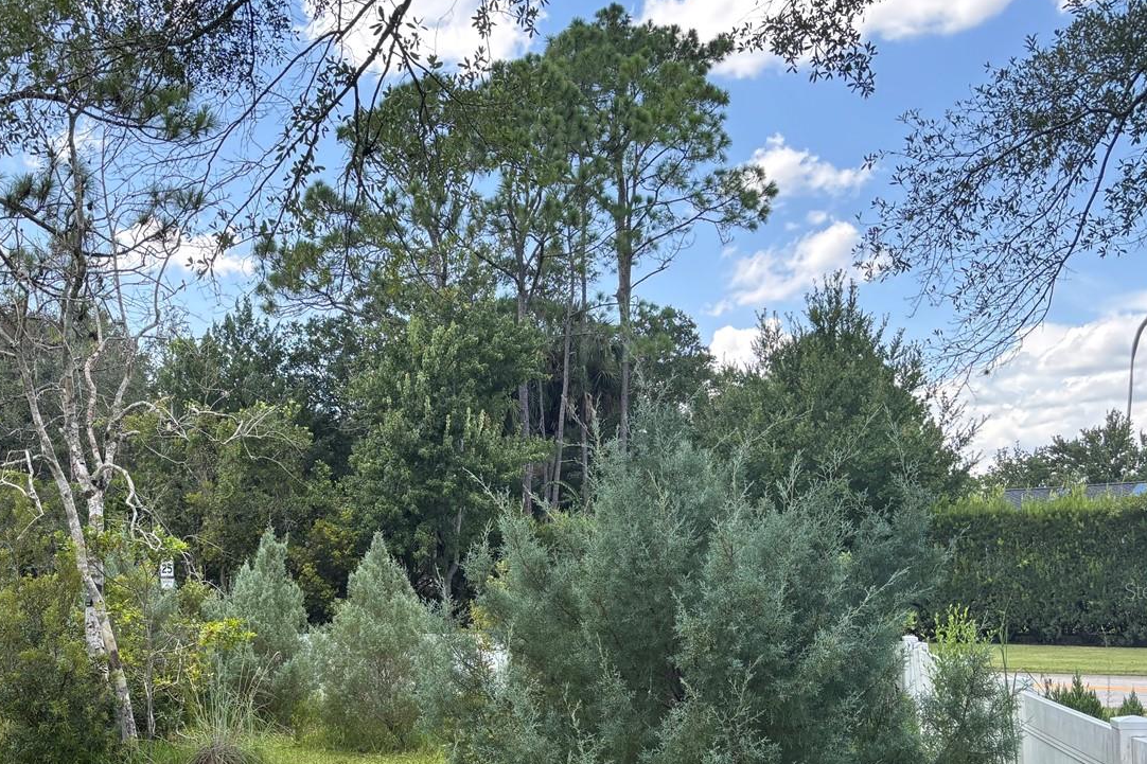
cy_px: 590
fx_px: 1274
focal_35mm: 40
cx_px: 376
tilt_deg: +0.2
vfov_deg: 32.6
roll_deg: +1.2
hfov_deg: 47.6
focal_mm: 5.96
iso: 50
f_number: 1.6
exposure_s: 1/645
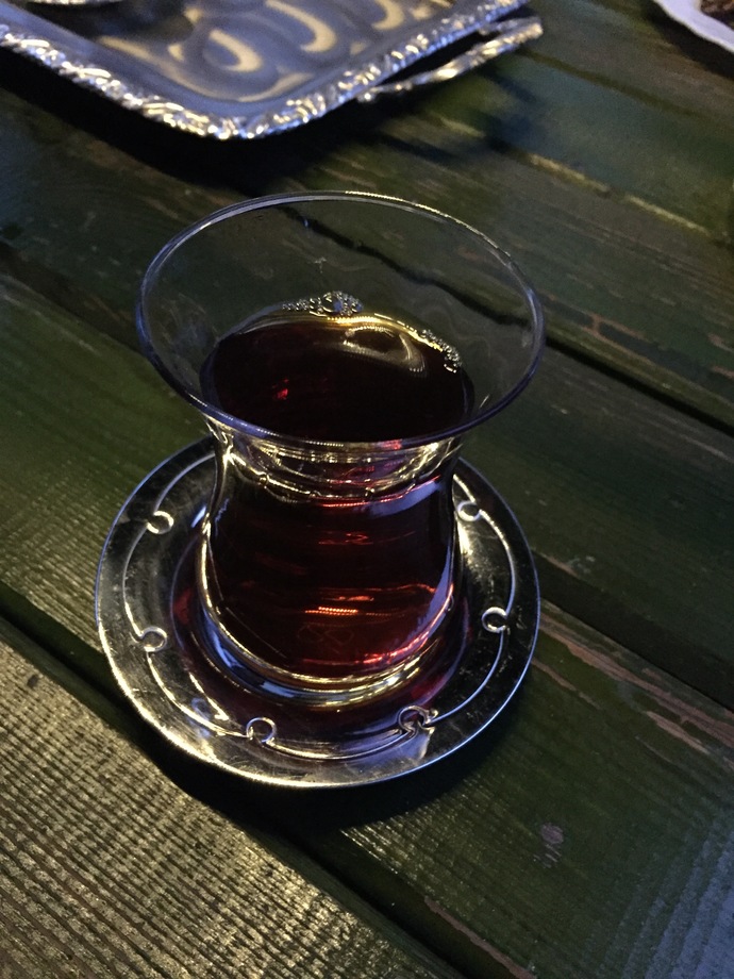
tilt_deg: -49.5
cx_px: 367
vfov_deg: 61.7
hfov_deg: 48.2
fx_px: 820
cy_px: 490
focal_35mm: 29
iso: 1000
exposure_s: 1/17
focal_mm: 4.15
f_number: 2.2
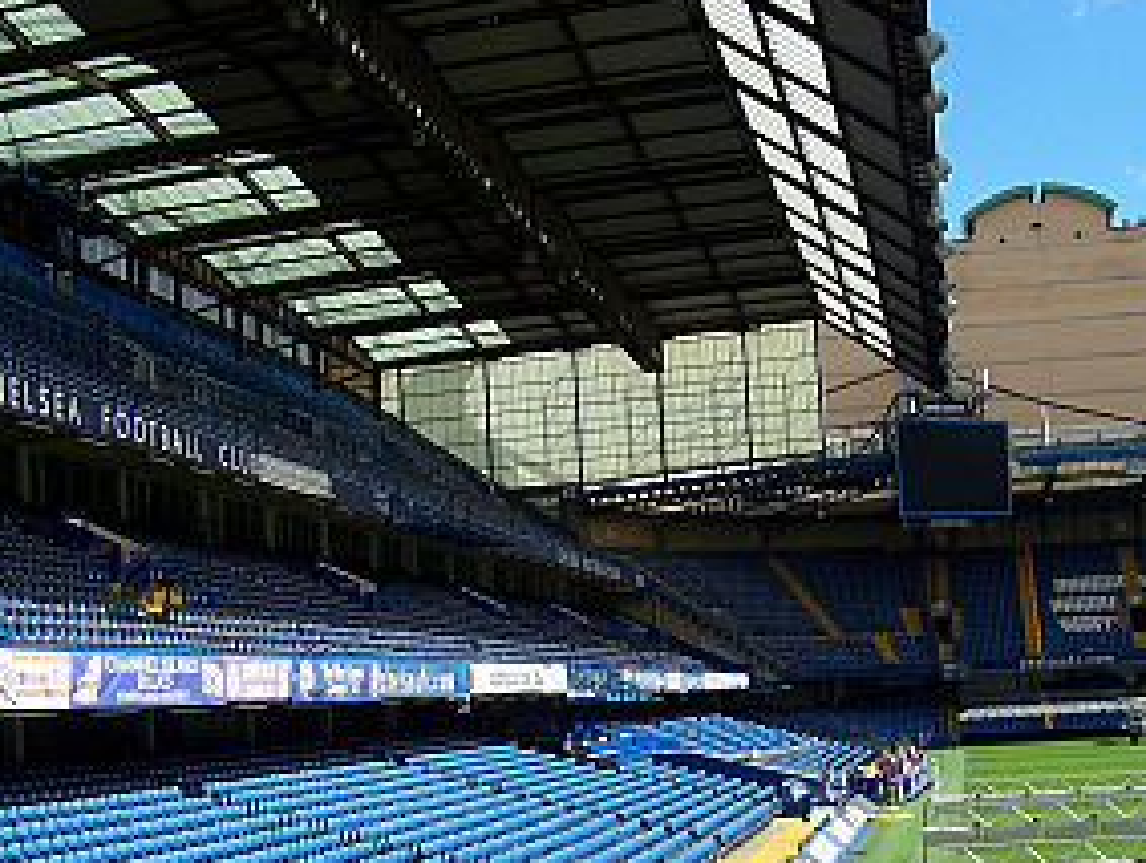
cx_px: 547
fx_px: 1790
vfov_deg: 26.8
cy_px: 636
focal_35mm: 54
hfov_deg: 35.5
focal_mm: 5.6
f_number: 5.6
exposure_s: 1/350
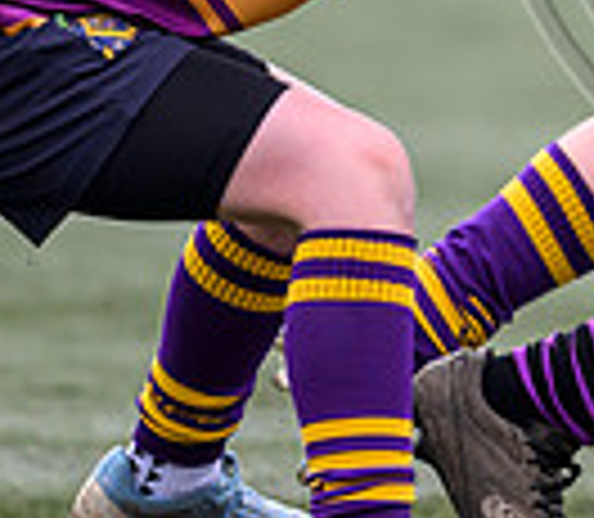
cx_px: 1177
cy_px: -91
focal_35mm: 2063
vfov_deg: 0.8
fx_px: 37561
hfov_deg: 0.9
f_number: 3.5
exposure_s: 1/1250
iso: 500
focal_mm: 400
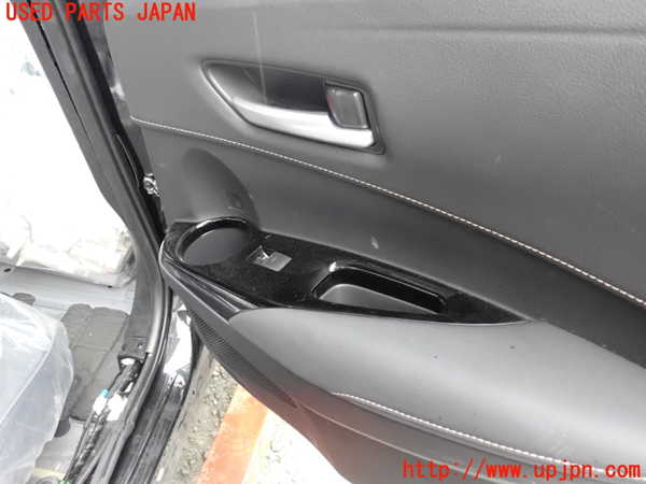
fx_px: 560
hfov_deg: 60.0
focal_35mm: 30
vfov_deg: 46.8
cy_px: 242
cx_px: 323
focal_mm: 5.4
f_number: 2.3
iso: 1600
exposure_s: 1/100
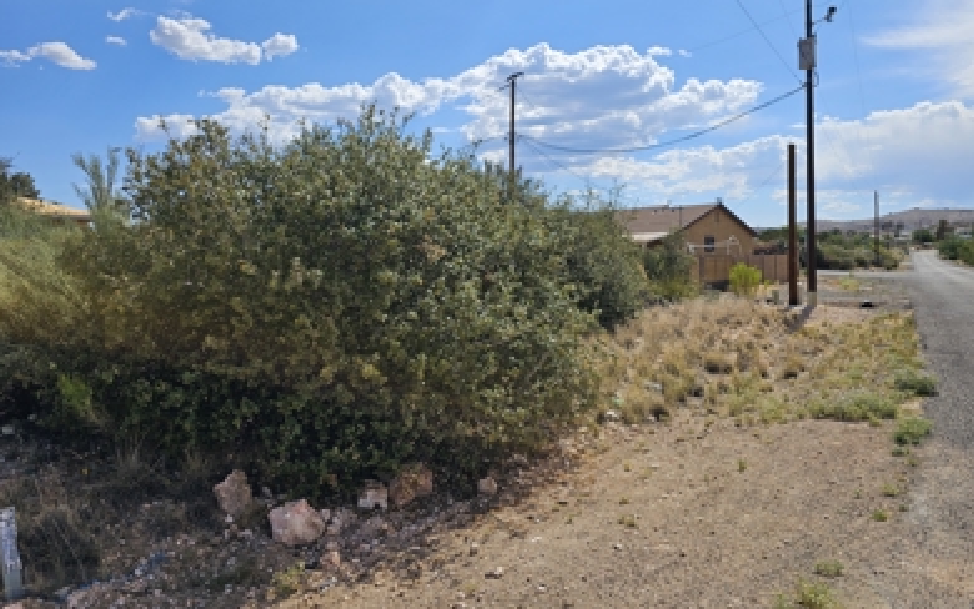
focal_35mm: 25
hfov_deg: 72.5
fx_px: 664
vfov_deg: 49.2
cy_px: 275
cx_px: 485
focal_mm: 6.3
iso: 10
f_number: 1.7
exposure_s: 1/1235
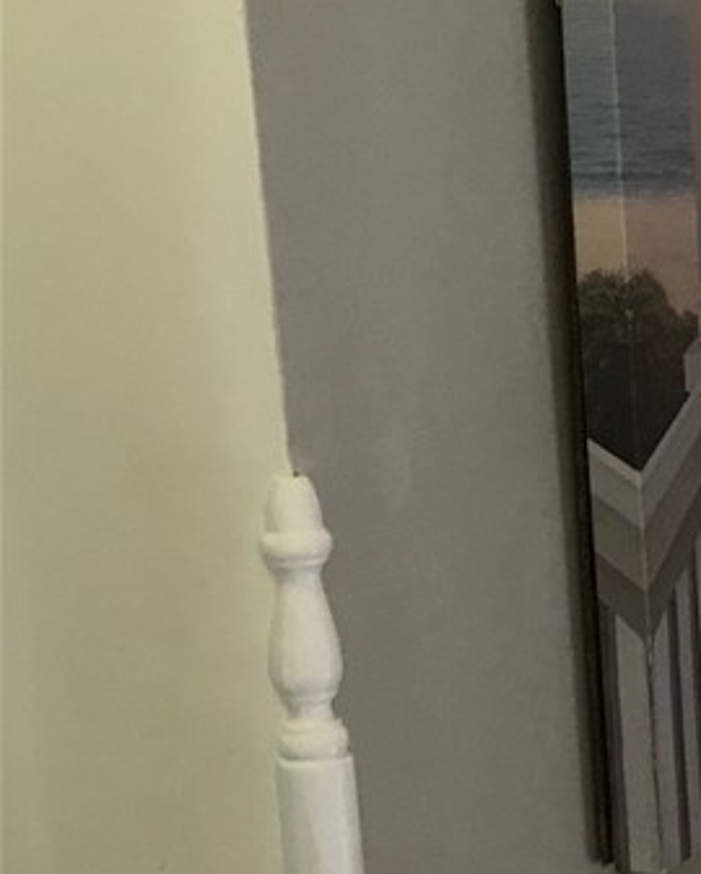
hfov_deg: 15.4
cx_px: 1327
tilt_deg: -10.1
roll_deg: +0.9
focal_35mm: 83
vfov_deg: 23.0
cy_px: 511
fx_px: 2151
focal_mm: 3.99
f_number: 1.8
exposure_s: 1/20
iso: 40
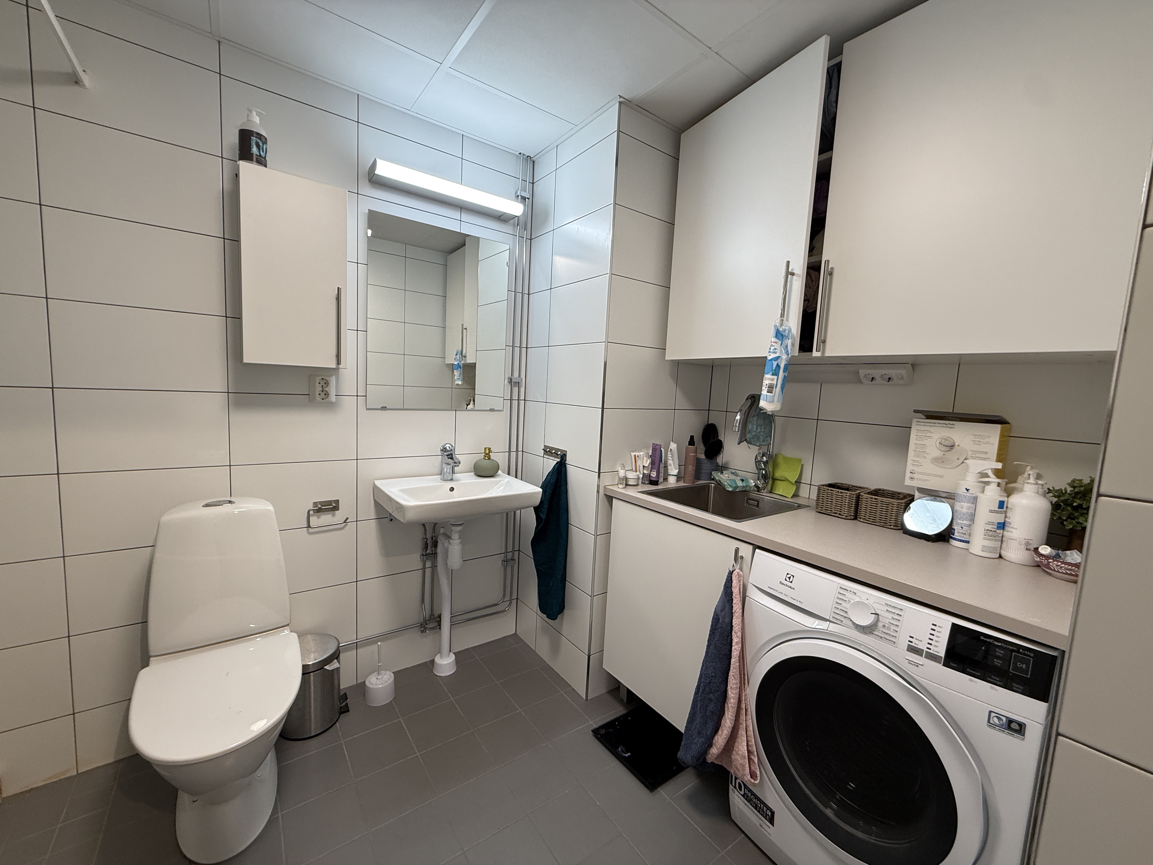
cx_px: 576
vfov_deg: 85.7
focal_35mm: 14
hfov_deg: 102.1
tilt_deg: -6.2
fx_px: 466
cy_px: 432
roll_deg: -2.8
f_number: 2.2
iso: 100
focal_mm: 2.22
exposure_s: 1/100
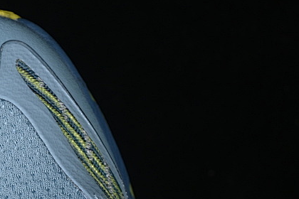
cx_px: -16
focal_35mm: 193
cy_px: 231
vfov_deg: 7.1
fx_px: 1603
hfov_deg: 10.5
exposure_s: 1/80
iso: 160
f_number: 7.1
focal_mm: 50
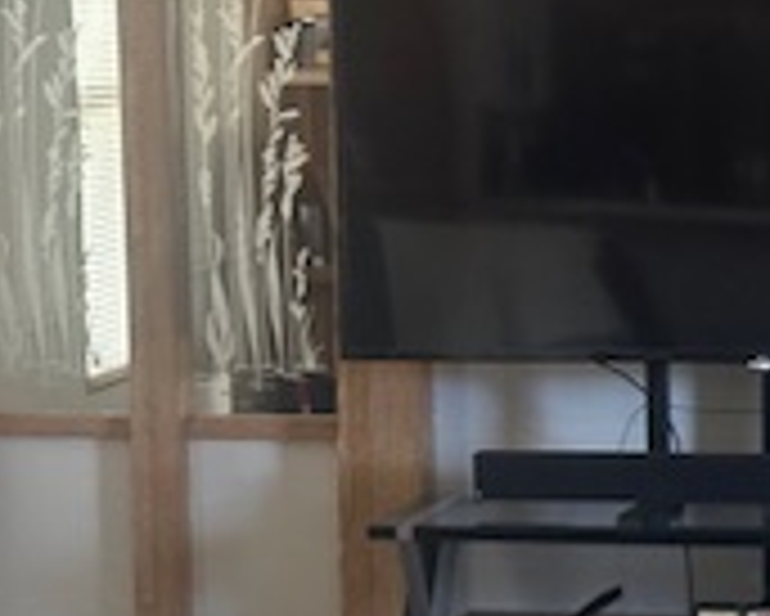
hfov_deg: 10.9
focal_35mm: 175
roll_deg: +0.4
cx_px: 793
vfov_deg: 8.8
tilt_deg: -8.2
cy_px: 486
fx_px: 3990
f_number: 1.78
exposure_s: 1/40
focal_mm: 6.86
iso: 400
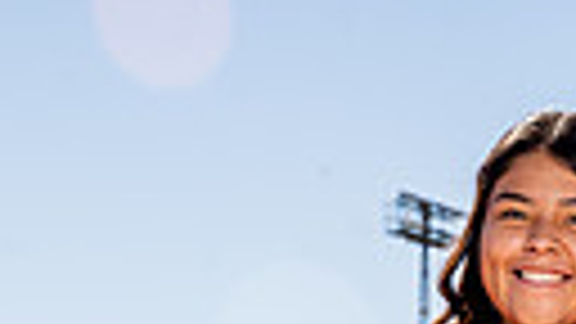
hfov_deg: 11.2
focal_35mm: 191
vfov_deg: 5.9
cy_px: 954
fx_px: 2917
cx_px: 544
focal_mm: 52
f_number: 7.1
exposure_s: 1/250
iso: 100
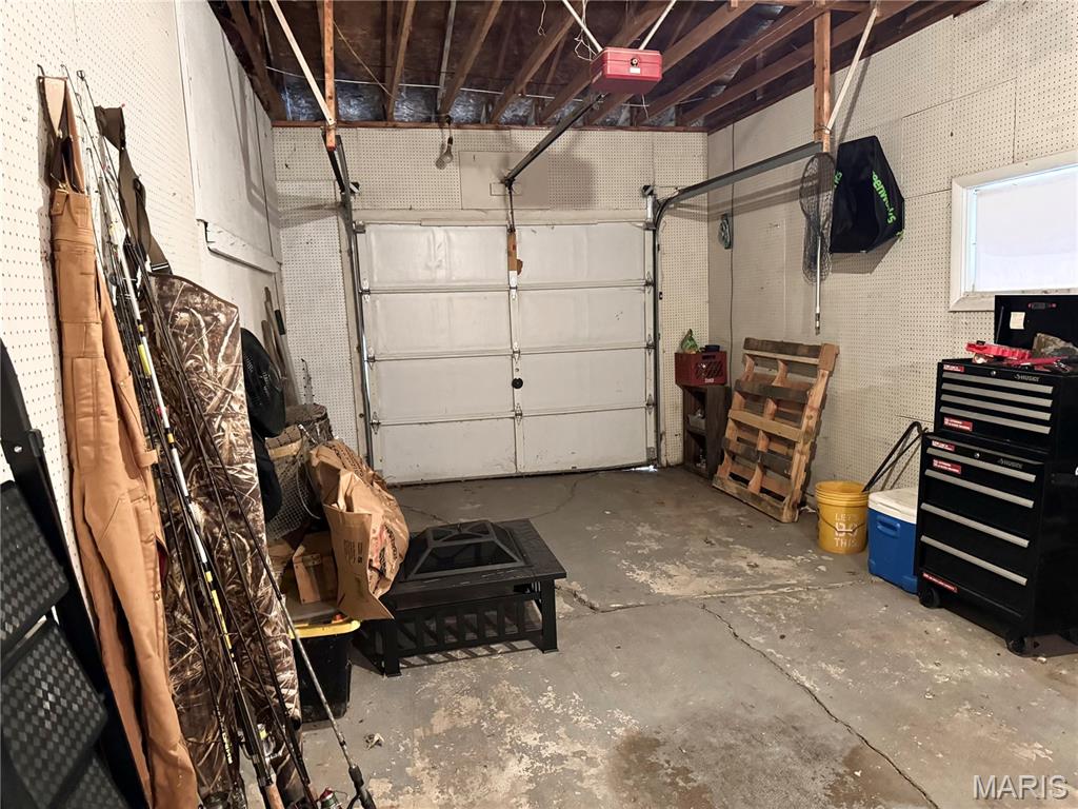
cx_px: 539
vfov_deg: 56.8
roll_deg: +1.9
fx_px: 747
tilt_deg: -7.4
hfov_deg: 71.6
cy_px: 404
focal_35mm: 24
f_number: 1.78
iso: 800
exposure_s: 1/30
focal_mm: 6.76
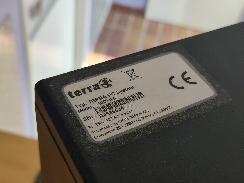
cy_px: 92
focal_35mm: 46
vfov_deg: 31.5
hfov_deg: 41.2
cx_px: 122
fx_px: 324
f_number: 1.7
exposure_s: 1/100
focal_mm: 6.07
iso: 64
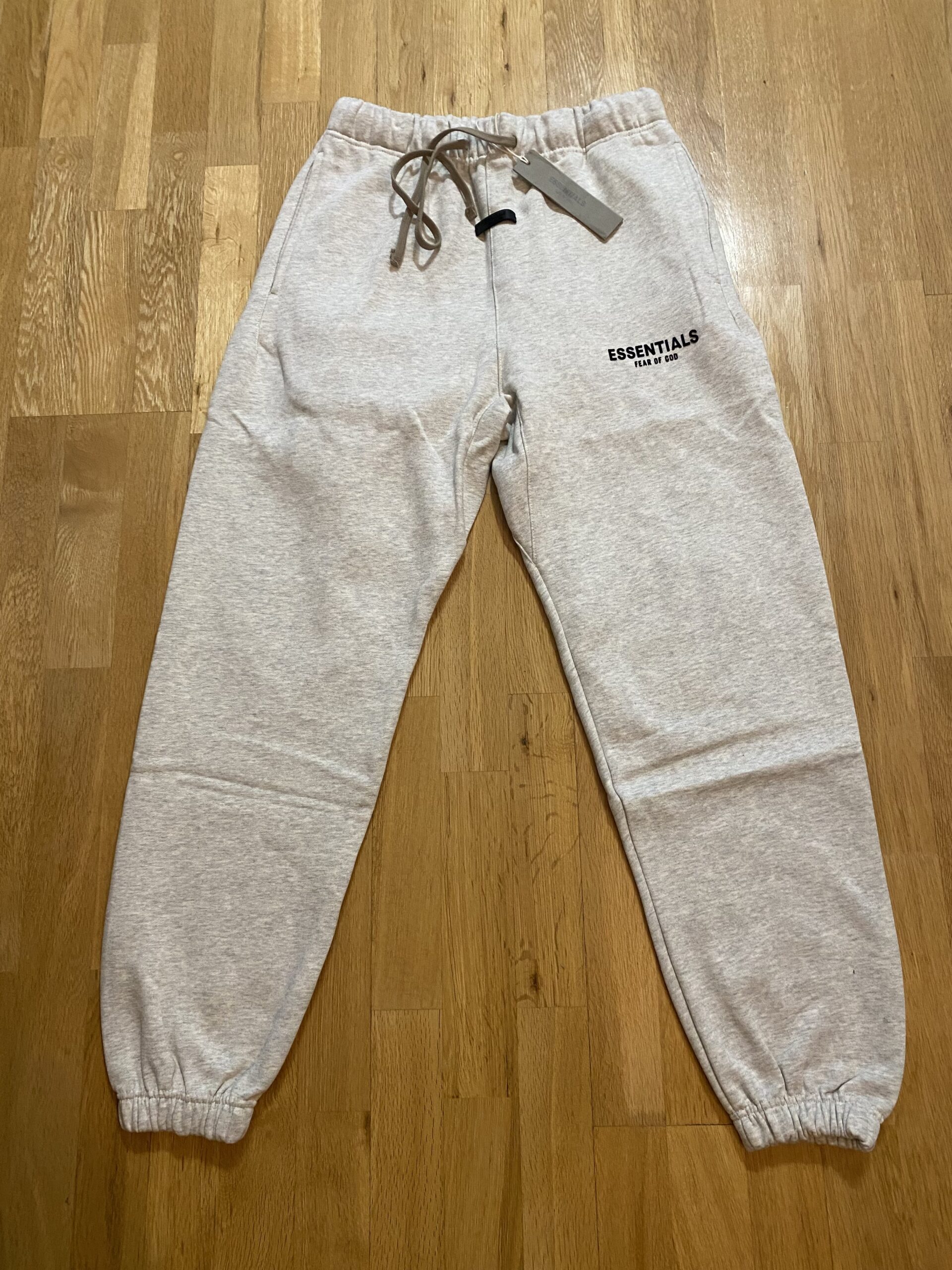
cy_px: 635
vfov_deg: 67.3
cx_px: 476
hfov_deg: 53.1
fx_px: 953
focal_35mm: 26
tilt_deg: -75.0
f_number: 1.8
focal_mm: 4.25
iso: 250
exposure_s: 1/50
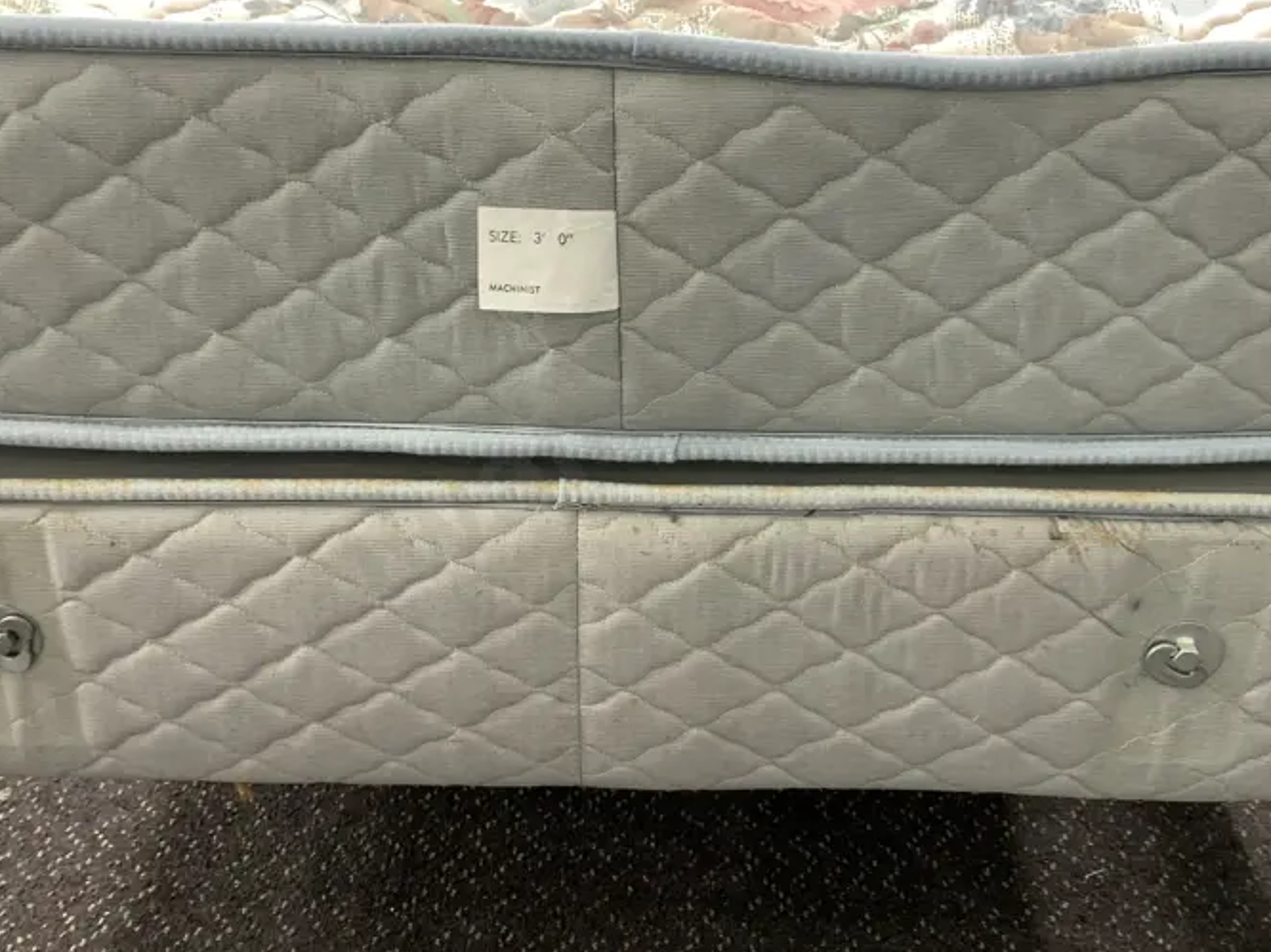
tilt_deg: -26.6
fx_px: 1468
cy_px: 387
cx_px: 643
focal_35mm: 40
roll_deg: +0.1
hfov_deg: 46.8
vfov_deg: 35.8
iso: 125
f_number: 1.8
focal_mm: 4.25
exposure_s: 1/50
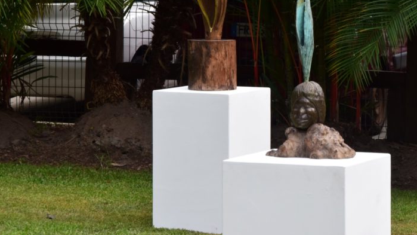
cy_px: 67
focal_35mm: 186
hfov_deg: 11.6
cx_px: 267
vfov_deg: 6.5
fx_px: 2056
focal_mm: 92
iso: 640
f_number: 14
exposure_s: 1/125
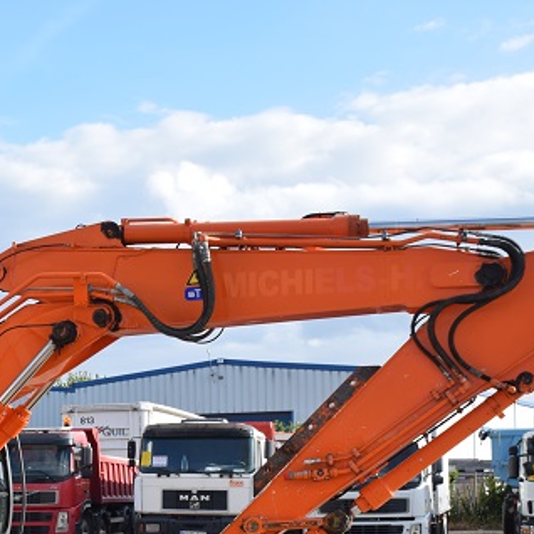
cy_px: 419
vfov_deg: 22.2
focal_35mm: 77
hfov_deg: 21.8
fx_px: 1344
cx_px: 30
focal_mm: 24
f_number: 10
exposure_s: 1/400
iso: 200
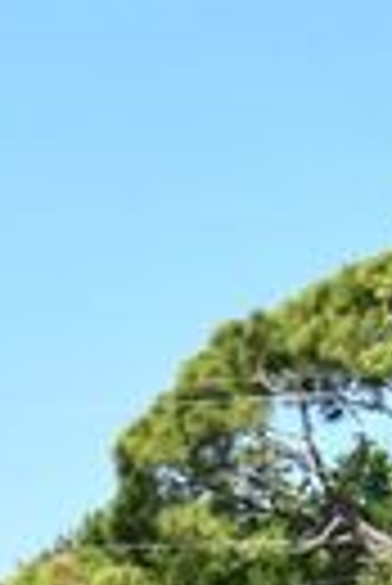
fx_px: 4170
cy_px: 634
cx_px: 1388
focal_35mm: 256
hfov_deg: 5.0
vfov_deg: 8.0
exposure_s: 1/250
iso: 200
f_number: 8
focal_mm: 26
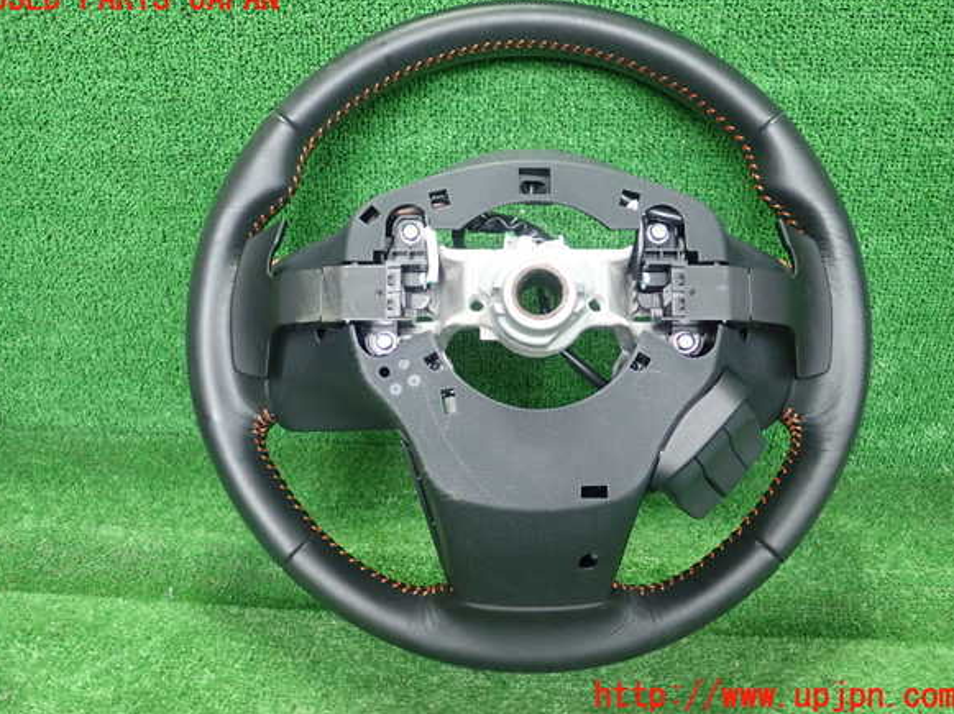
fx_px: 854
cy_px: 348
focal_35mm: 31
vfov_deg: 45.4
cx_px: 473
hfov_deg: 58.4
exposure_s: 1/125
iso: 640
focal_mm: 5.5
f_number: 2.3
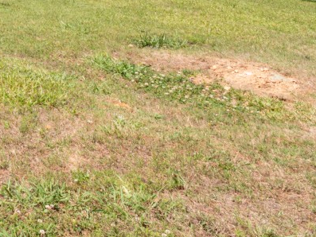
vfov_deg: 20.1
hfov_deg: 24.1
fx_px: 530
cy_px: -157
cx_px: -186
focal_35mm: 58
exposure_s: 1/320
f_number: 5.6
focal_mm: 8
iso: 200
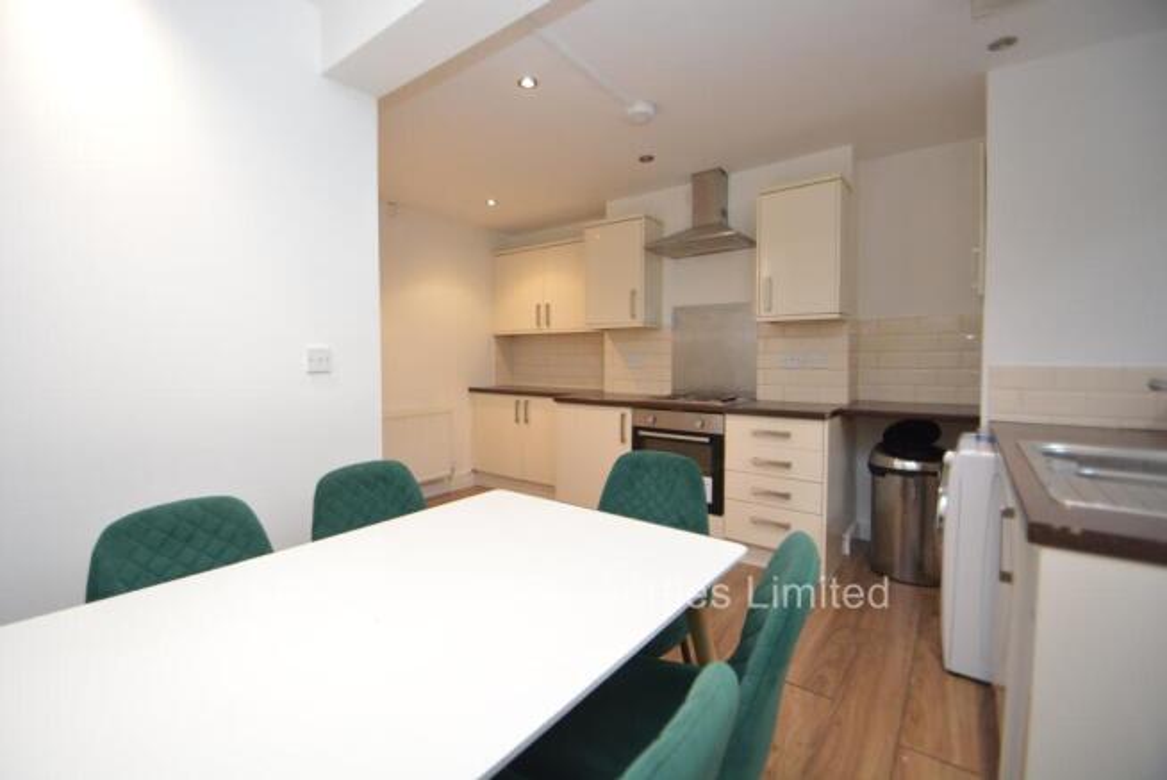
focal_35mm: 15
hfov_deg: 100.4
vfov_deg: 77.4
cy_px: 390
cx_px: 584
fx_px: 487
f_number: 3.5
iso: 800
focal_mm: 10
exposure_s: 1/30
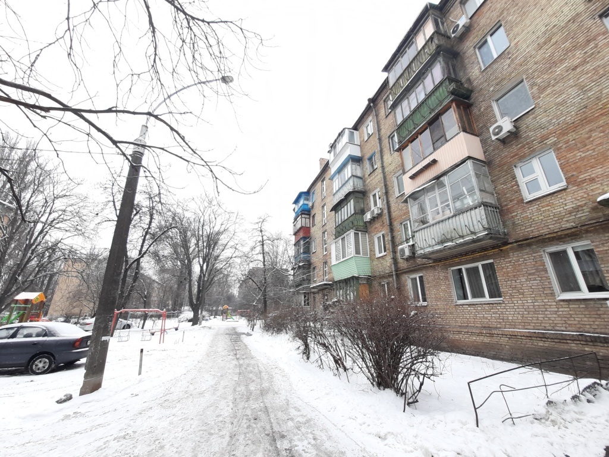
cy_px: 228
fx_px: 229
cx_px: 304
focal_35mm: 13
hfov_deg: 106.2
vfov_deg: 89.9
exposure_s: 1/114
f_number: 2.2
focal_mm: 1.42
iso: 40
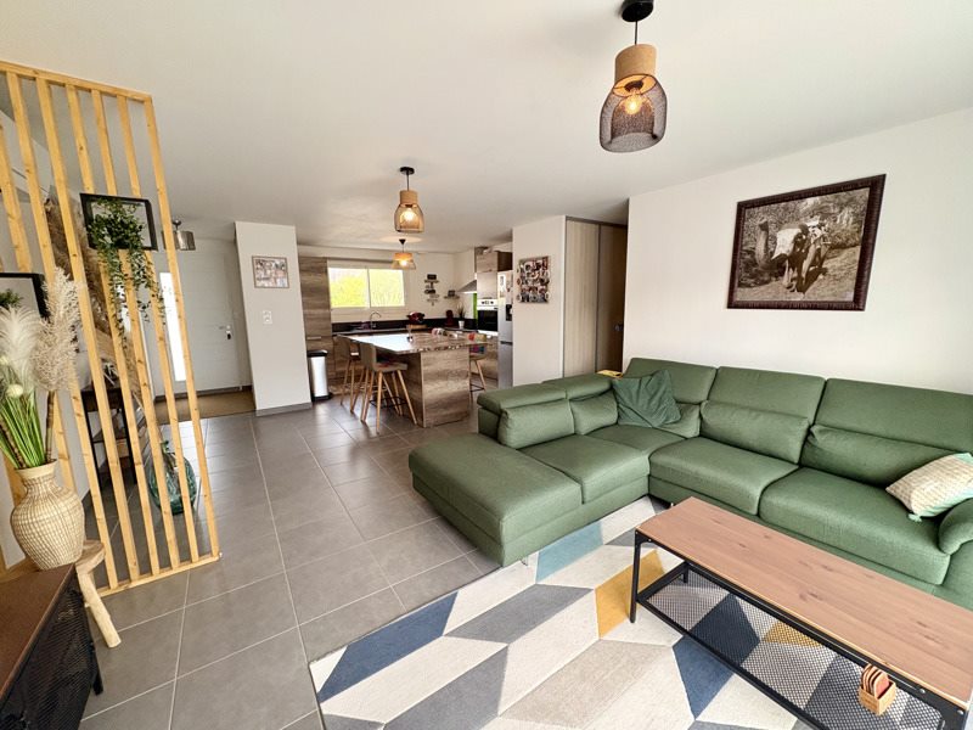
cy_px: 365
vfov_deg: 85.7
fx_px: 394
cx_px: 486
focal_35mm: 14
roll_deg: +1.1
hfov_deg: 102.1
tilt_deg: -9.3
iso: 320
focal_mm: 2.22
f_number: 2.2
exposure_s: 1/100
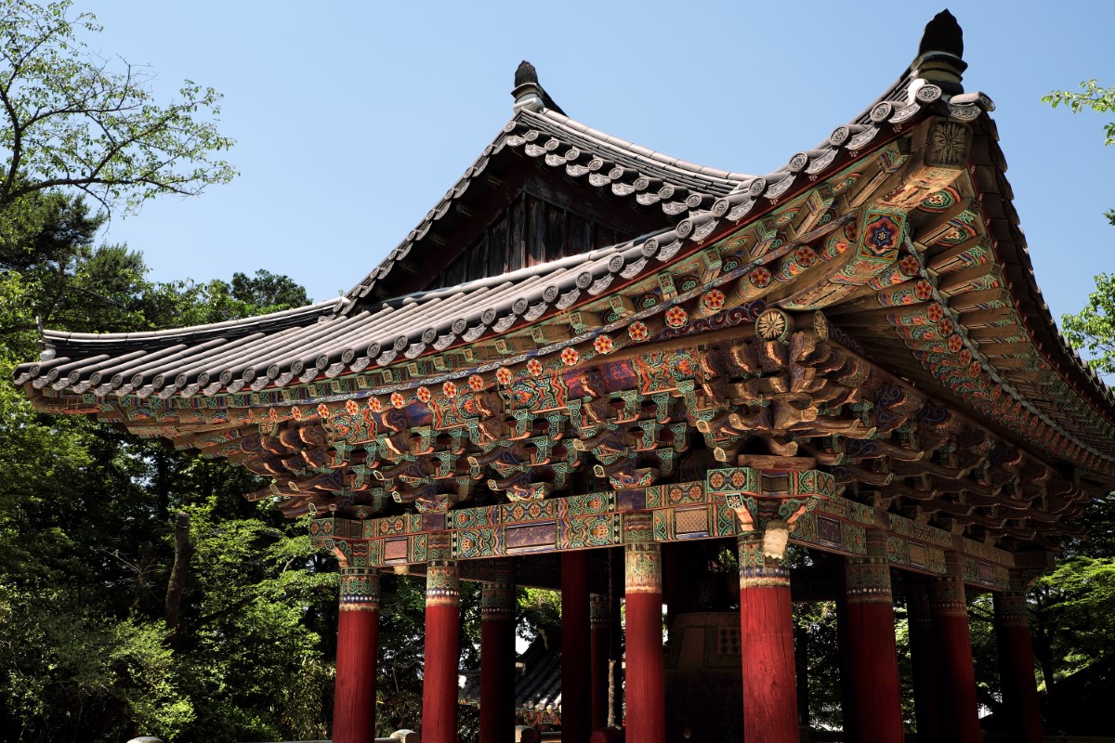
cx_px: 558
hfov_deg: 54.4
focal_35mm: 35
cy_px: 372
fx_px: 1084
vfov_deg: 37.9
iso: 200
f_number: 6.4
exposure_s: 1/240
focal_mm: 23.3
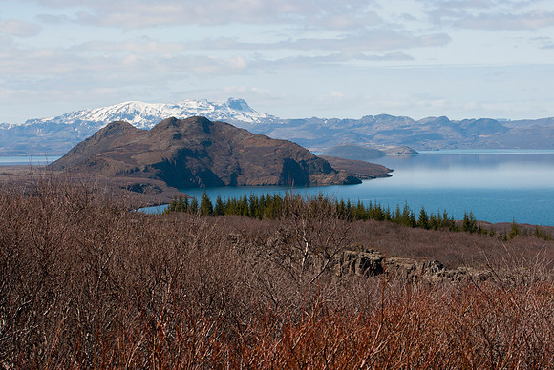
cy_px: 185
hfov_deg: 19.4
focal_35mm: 105
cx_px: 277
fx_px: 1617
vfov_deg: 13.1
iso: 250
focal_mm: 70
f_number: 16
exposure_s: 1/50
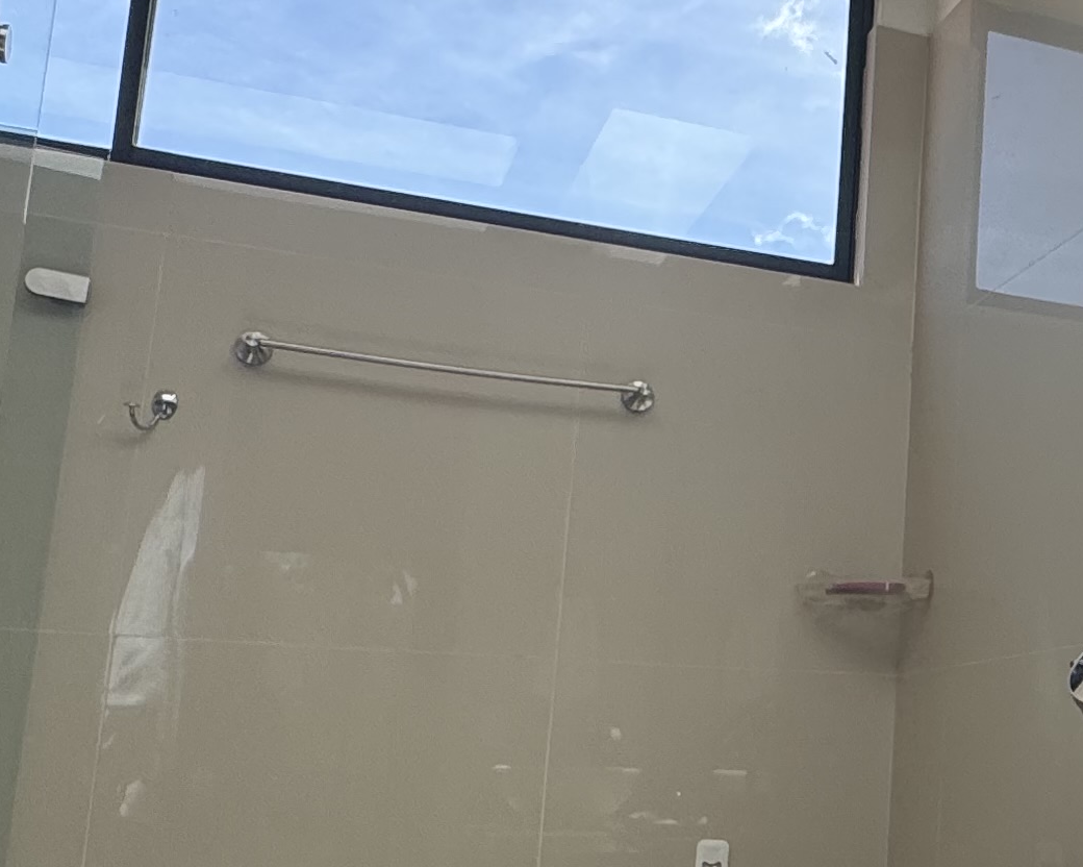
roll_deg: -0.8
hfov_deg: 31.2
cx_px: 1212
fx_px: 1699
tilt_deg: +8.8
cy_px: 509
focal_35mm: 53
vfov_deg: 28.6
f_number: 2.2
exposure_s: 1/796
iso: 40
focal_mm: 2.22
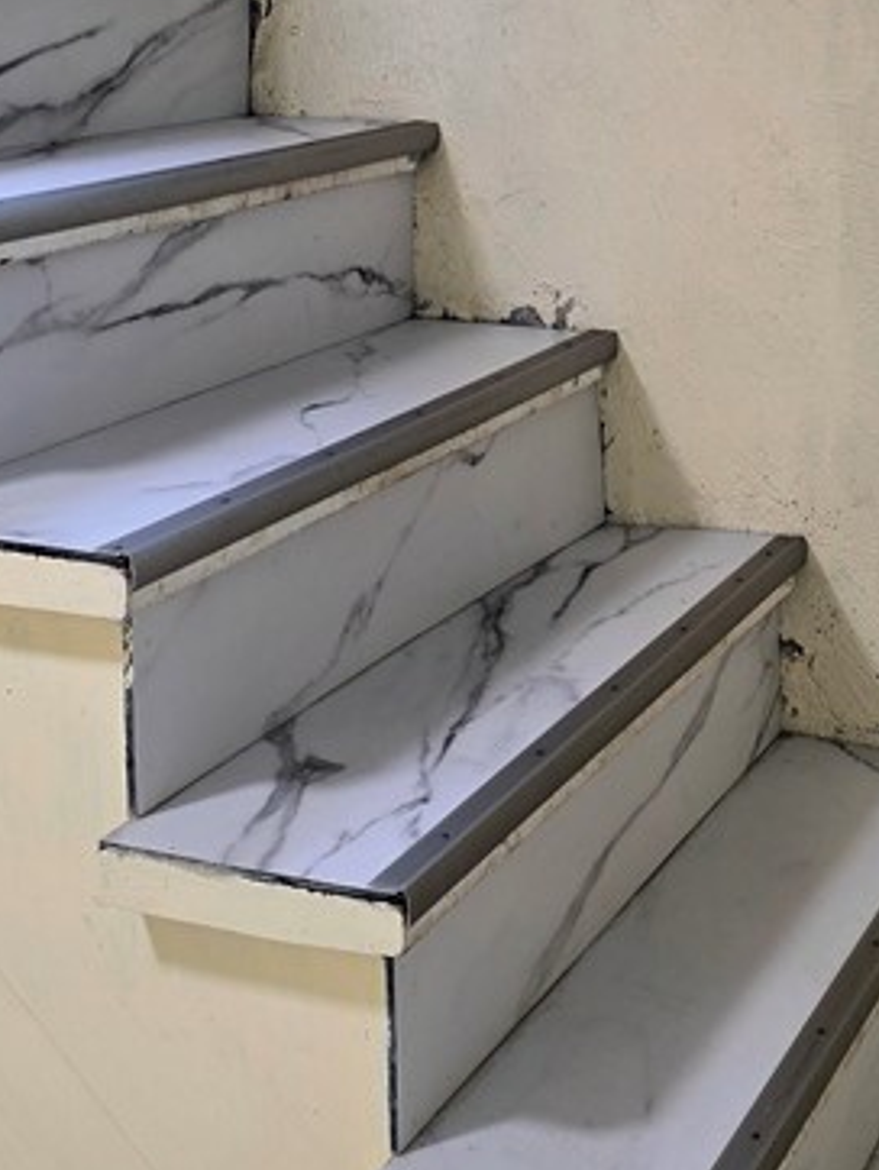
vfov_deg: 28.6
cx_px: 753
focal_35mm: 65
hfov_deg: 22.2
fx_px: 2198
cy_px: 116
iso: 100
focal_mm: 6.3
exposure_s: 1/120
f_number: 1.7
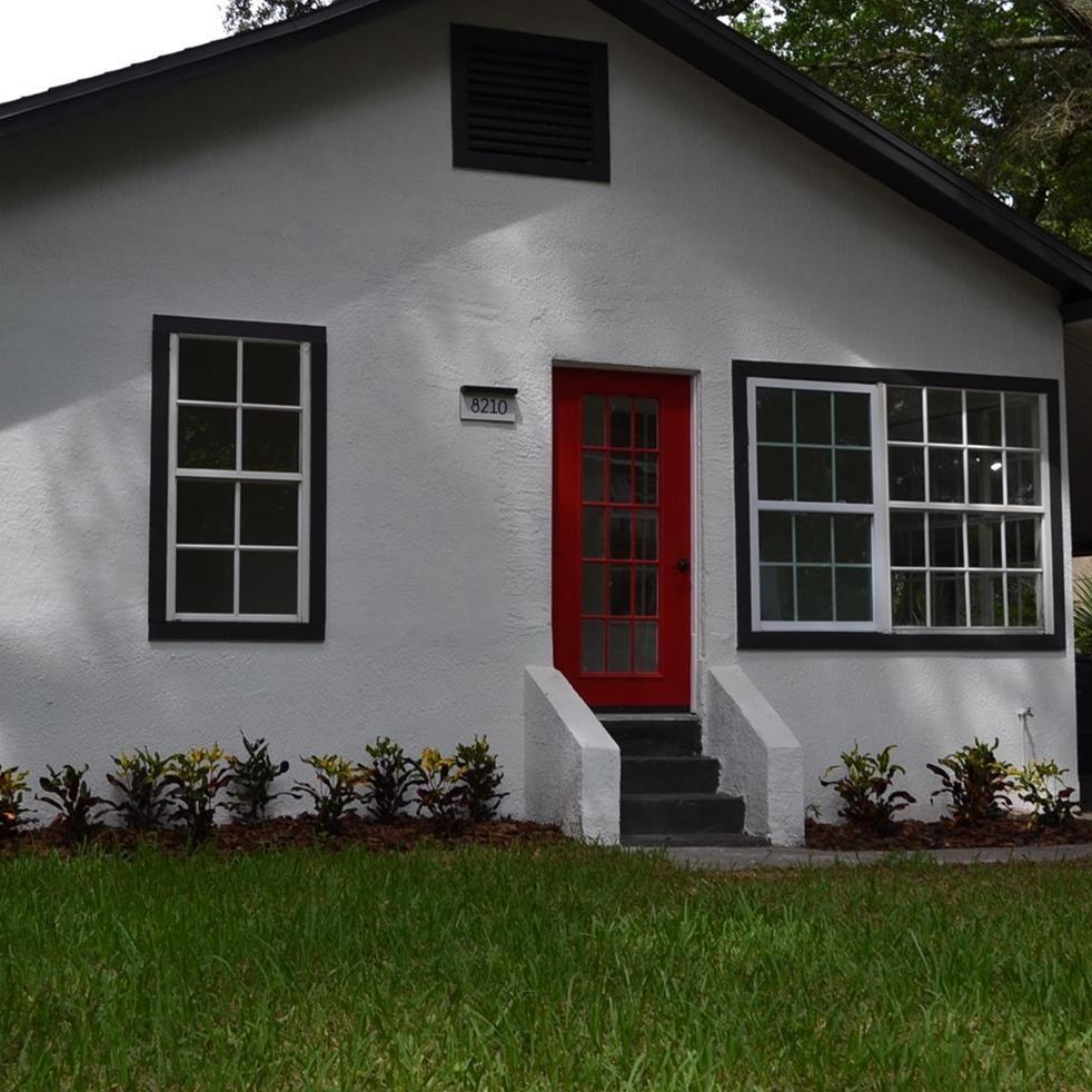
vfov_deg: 31.6
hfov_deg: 31.6
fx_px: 1927
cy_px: 500
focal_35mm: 54
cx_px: 499
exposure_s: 1/160
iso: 100
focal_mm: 26
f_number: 6.3
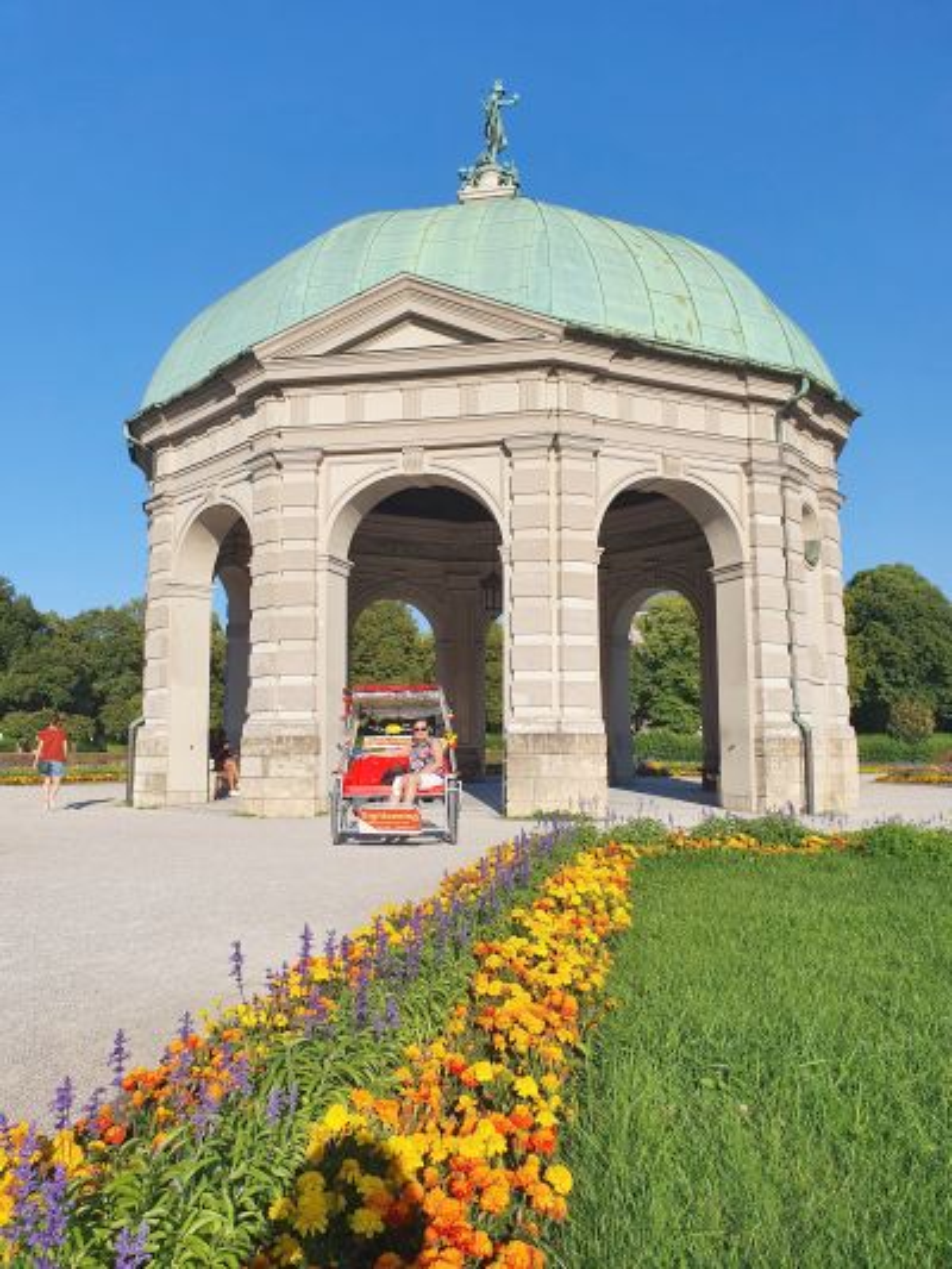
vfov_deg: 67.3
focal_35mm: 26
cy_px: 634
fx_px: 953
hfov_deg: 53.1
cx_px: 476
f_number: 2.4
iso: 50
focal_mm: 4.32
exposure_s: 1/1764
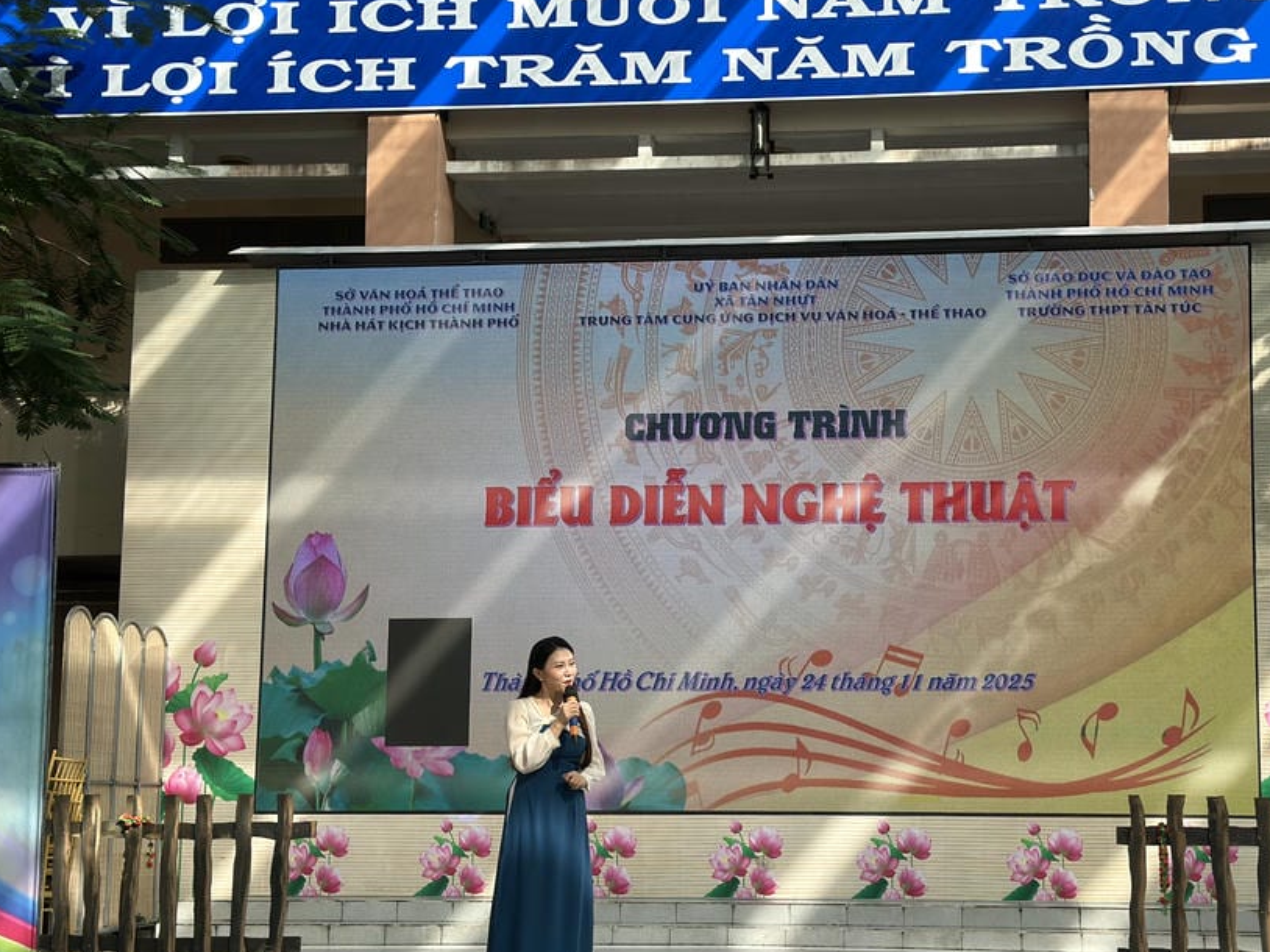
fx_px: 2164
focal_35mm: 59
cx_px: 746
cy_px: 512
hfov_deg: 32.6
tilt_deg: +8.8
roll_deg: -0.2
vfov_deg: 24.8
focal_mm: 6.86
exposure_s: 1/1289
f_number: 1.78
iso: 80
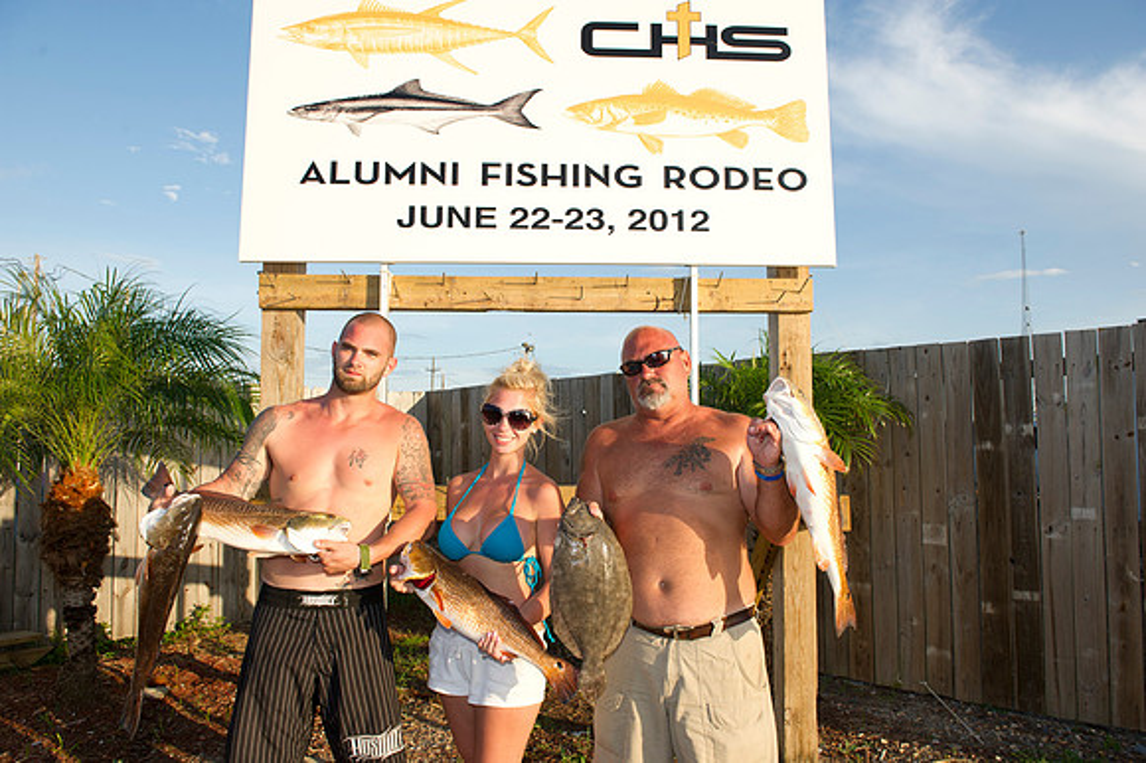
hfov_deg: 73.8
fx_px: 764
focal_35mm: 24
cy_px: 382
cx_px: 573
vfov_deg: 53.1
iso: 200
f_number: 6.3
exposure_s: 1/250
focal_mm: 24
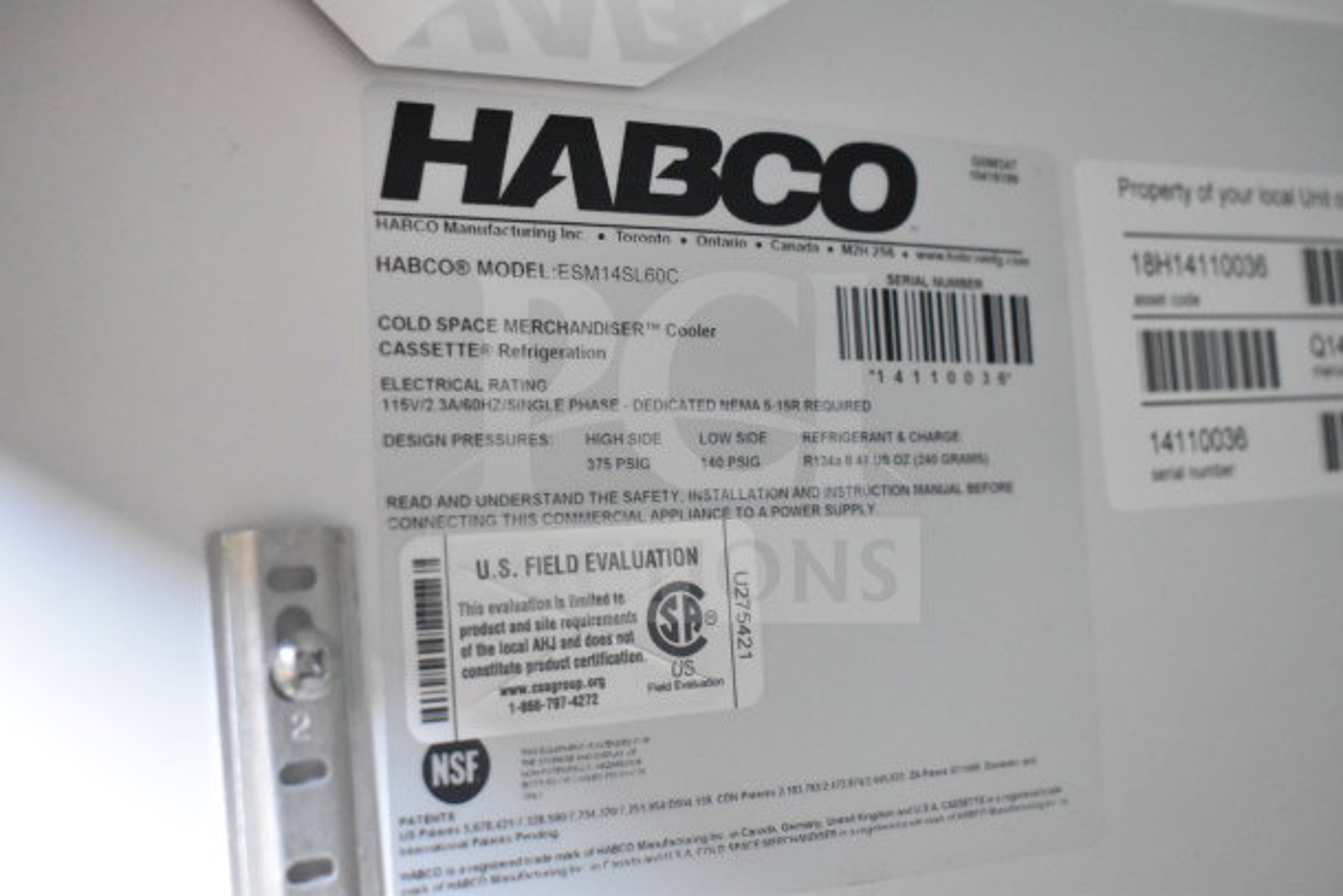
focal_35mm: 45
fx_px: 1679
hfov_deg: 43.6
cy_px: 448
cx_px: 672
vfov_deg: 29.9
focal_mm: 30
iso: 6400
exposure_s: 1/50
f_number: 4.2
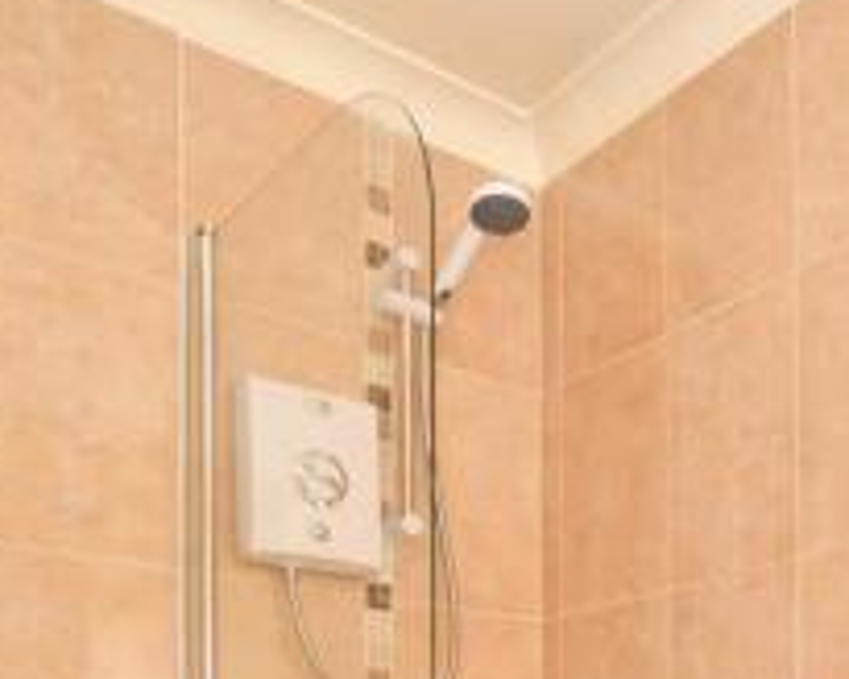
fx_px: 1131
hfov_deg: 38.8
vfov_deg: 28.5
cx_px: 733
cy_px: 843
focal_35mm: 45
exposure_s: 1/25
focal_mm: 10
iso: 500
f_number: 8
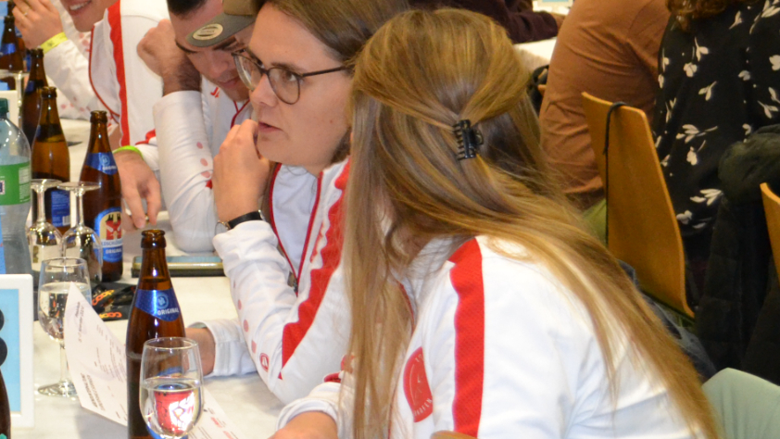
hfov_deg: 19.5
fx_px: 2213
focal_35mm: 107
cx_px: 44
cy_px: 10
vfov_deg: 11.2
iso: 1800
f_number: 4.5
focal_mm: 28
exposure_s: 1/60
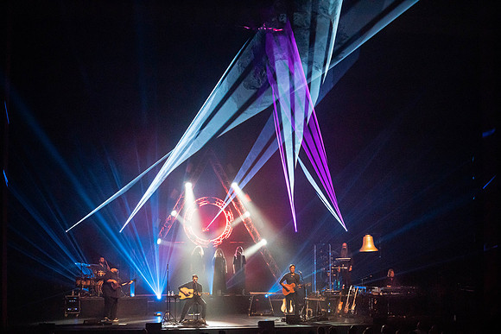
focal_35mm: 70
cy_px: 167
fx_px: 974
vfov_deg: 19.5
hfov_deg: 28.8
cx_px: 250
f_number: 5.6
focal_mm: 70
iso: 8000
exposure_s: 1/250
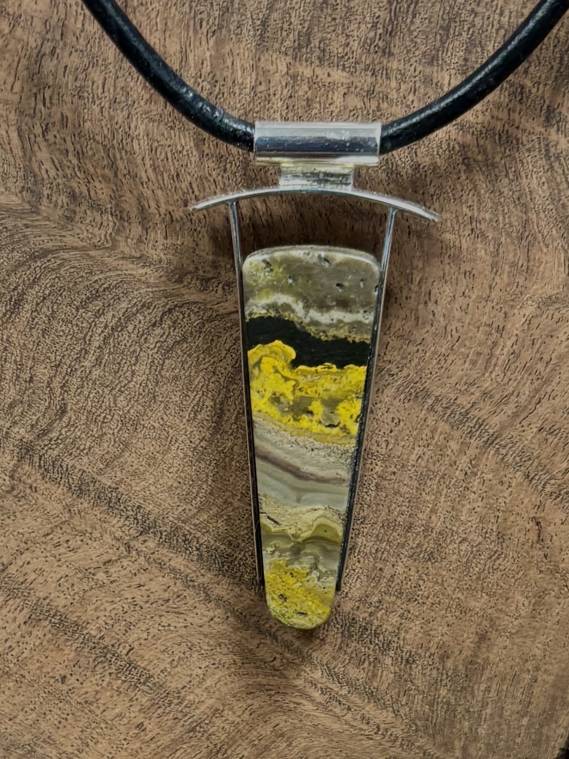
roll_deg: +1.0
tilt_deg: -19.7
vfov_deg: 67.3
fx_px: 570
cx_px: 284
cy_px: 380
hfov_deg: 53.1
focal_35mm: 26
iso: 320
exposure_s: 1/60
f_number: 1.6
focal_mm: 5.96
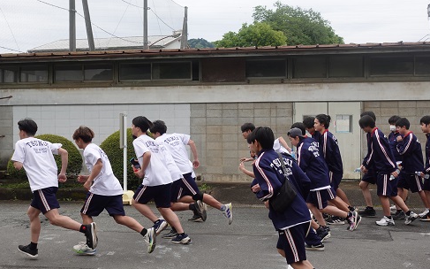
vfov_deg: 26.8
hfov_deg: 41.8
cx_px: 215
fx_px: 562
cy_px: 138
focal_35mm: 48
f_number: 4
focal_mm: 17.37
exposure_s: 1/500
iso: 125
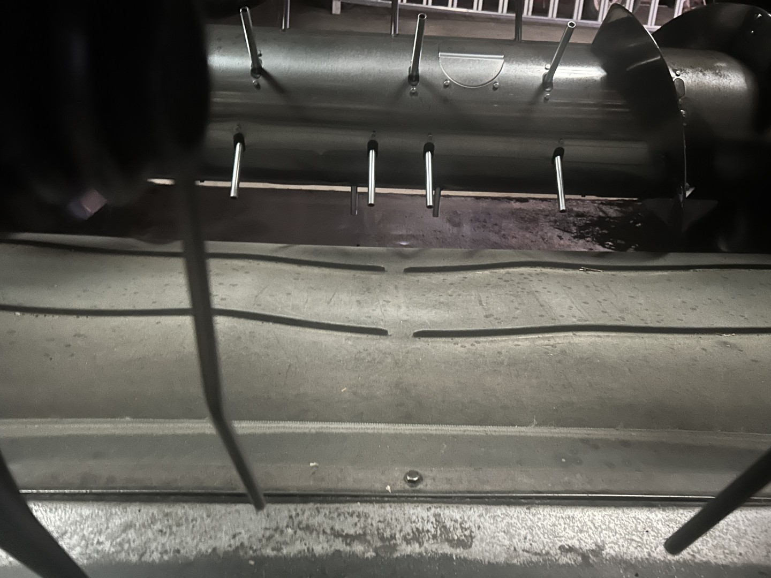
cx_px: 386
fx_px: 579
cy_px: 289
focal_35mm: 26
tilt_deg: -31.7
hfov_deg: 67.3
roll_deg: -3.7
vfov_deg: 53.1
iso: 800
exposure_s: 1/11
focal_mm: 5.7
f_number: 1.5
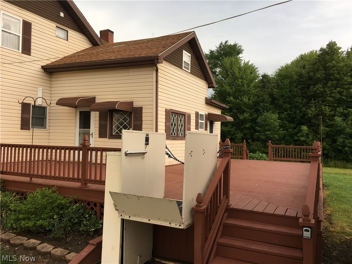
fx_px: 295
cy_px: 132
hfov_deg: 61.7
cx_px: 176
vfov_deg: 48.2
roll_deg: -1.4
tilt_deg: +2.2
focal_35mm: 29
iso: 25
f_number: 2.2
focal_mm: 4.15
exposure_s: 1/120
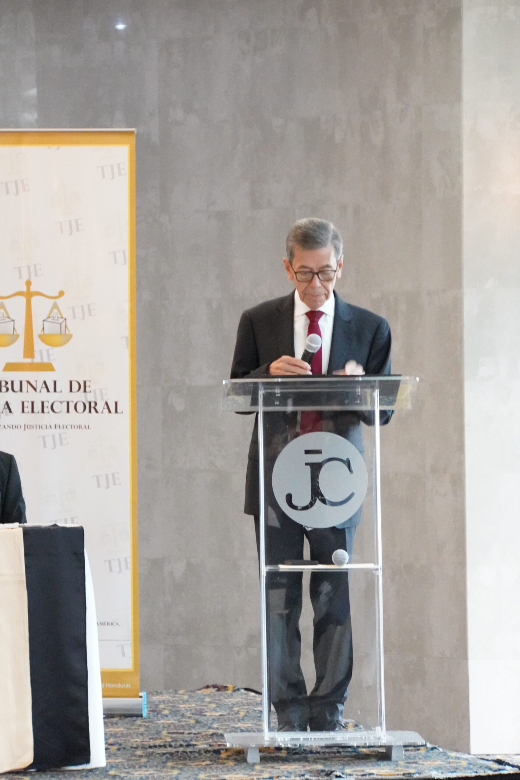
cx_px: 260
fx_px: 3921
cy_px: 390
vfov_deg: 11.4
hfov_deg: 7.6
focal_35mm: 181
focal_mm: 121
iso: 12800
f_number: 6.3
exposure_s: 1/30
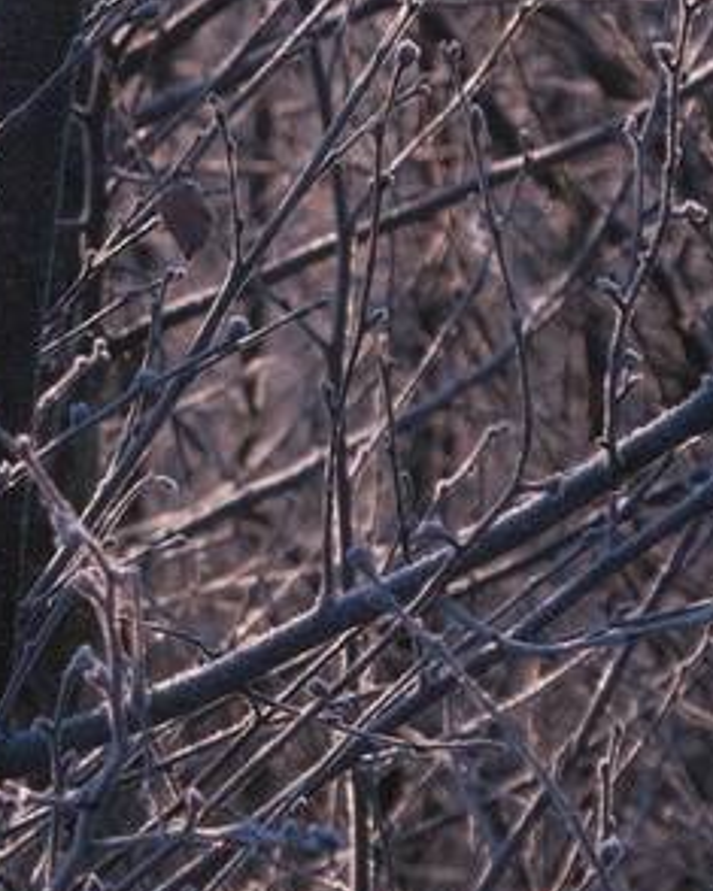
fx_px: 9448
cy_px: -502
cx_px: -1547
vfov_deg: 5.4
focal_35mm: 358
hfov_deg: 4.2
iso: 640
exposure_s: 1/900
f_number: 5.6
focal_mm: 46.6
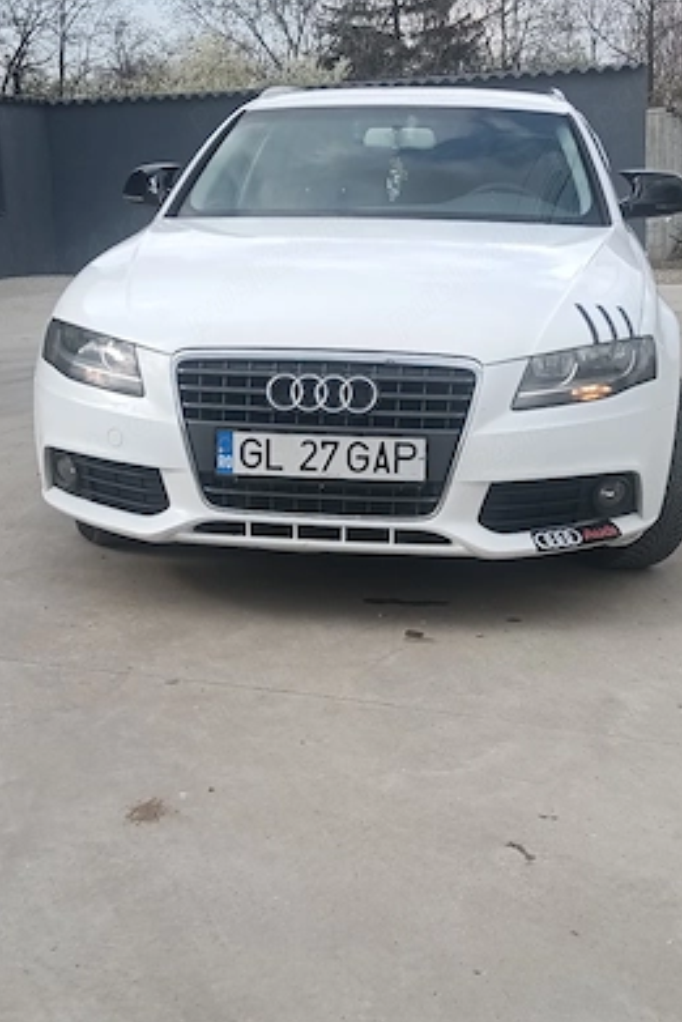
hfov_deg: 27.0
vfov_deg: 39.6
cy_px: 504
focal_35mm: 50
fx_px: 1419
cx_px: 321
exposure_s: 1/455
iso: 50
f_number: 1.8
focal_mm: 3.98
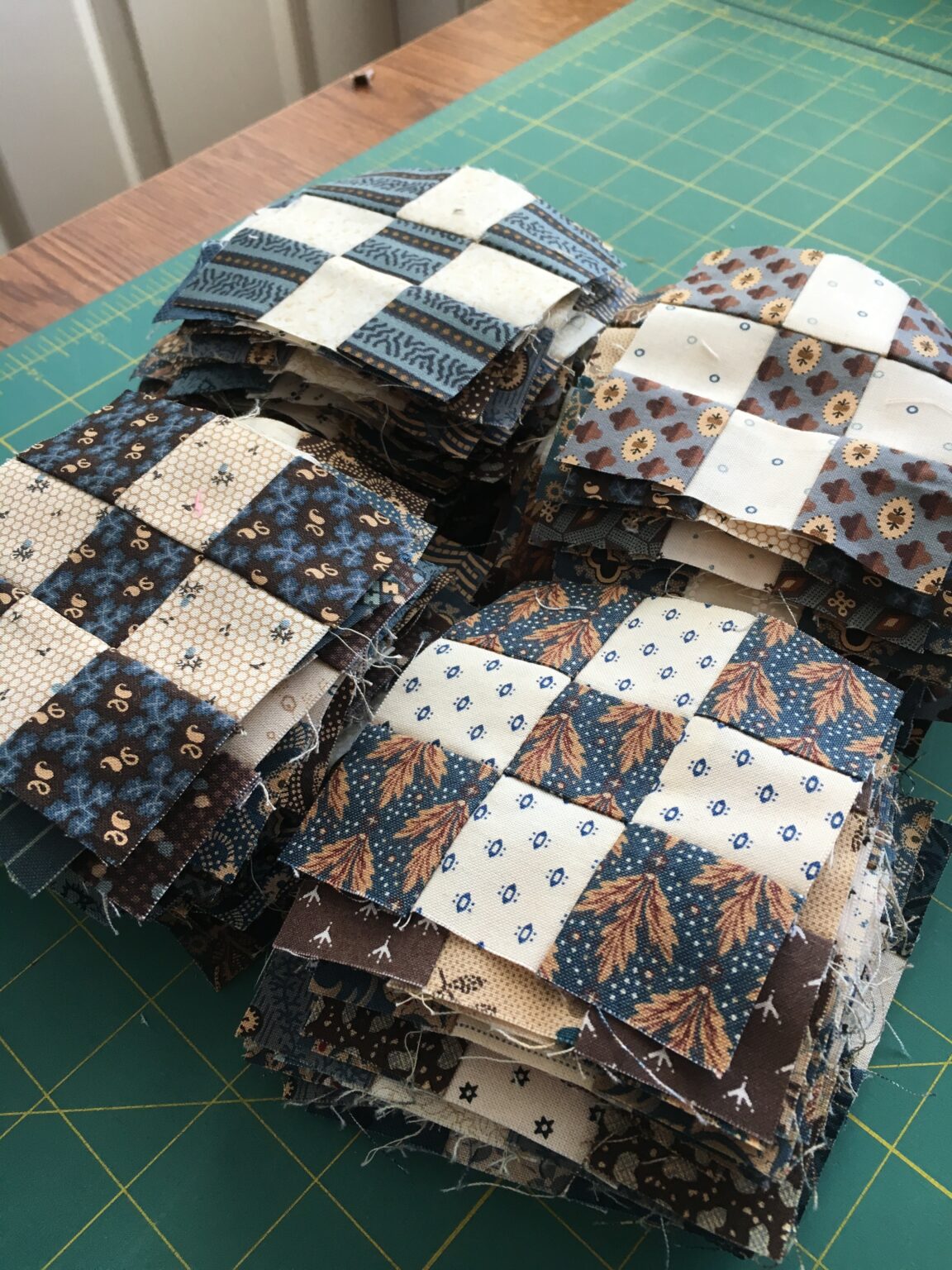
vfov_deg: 61.7
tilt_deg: -52.1
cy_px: 635
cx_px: 476
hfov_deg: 48.2
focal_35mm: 29
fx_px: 1063
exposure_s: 1/30
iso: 25
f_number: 2.2
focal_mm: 4.15
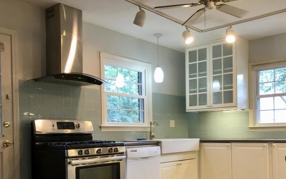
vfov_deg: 30.6
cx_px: 165
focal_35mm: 41
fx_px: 320
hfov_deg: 48.0
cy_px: 137
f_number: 1.8
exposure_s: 1/30
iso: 32
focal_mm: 3.99
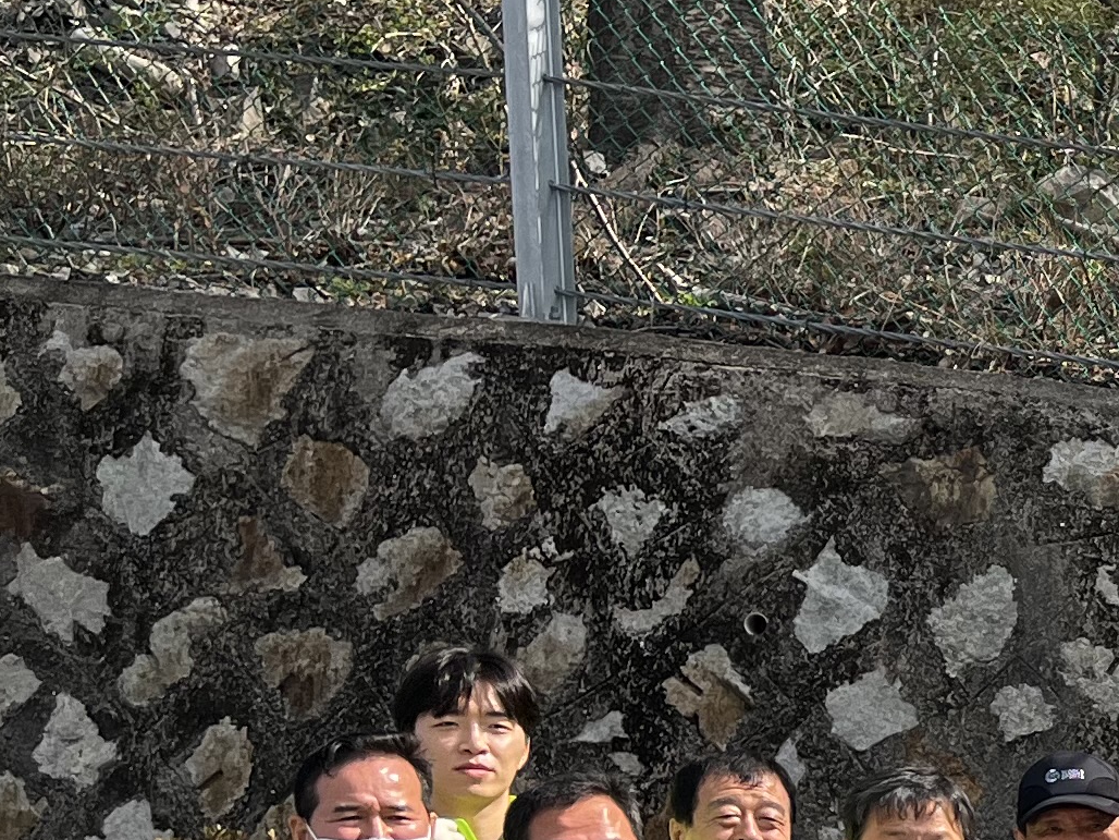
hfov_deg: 15.9
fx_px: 3297
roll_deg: +3.0
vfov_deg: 14.2
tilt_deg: -0.3
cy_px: 905
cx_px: 2103
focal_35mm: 102
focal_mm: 5.1
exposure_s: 1/1580
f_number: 1.6
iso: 50
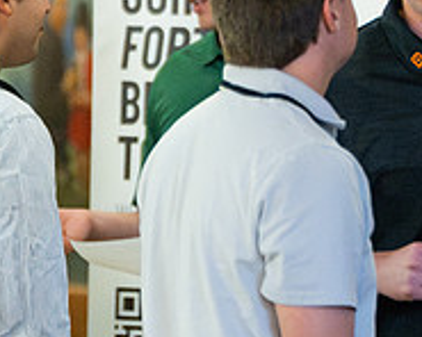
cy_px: 169
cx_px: 71
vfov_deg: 2.7
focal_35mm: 569
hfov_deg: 3.4
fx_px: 7107
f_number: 2.8
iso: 6400
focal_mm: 125
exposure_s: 1/800
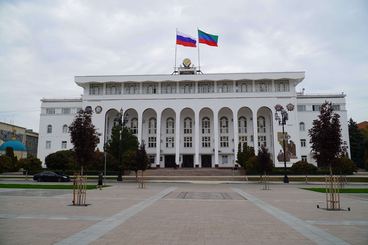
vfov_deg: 47.9
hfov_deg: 67.4
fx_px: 276
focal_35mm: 27
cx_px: 184
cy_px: 122
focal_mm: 18
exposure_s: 1/80
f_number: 5.6
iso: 100
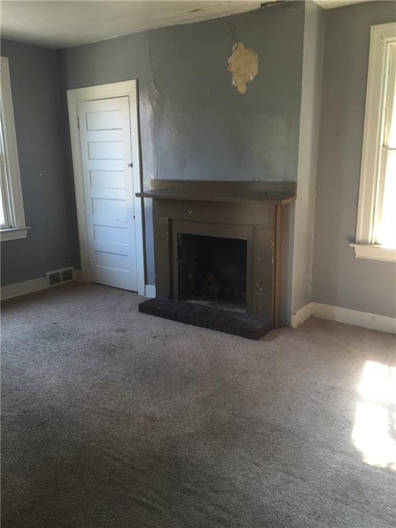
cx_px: 198
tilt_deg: -13.1
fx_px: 442
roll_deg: +1.6
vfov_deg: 61.7
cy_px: 264
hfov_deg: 48.2
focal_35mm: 29
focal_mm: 4.15
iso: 32
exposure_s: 1/30
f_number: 2.2
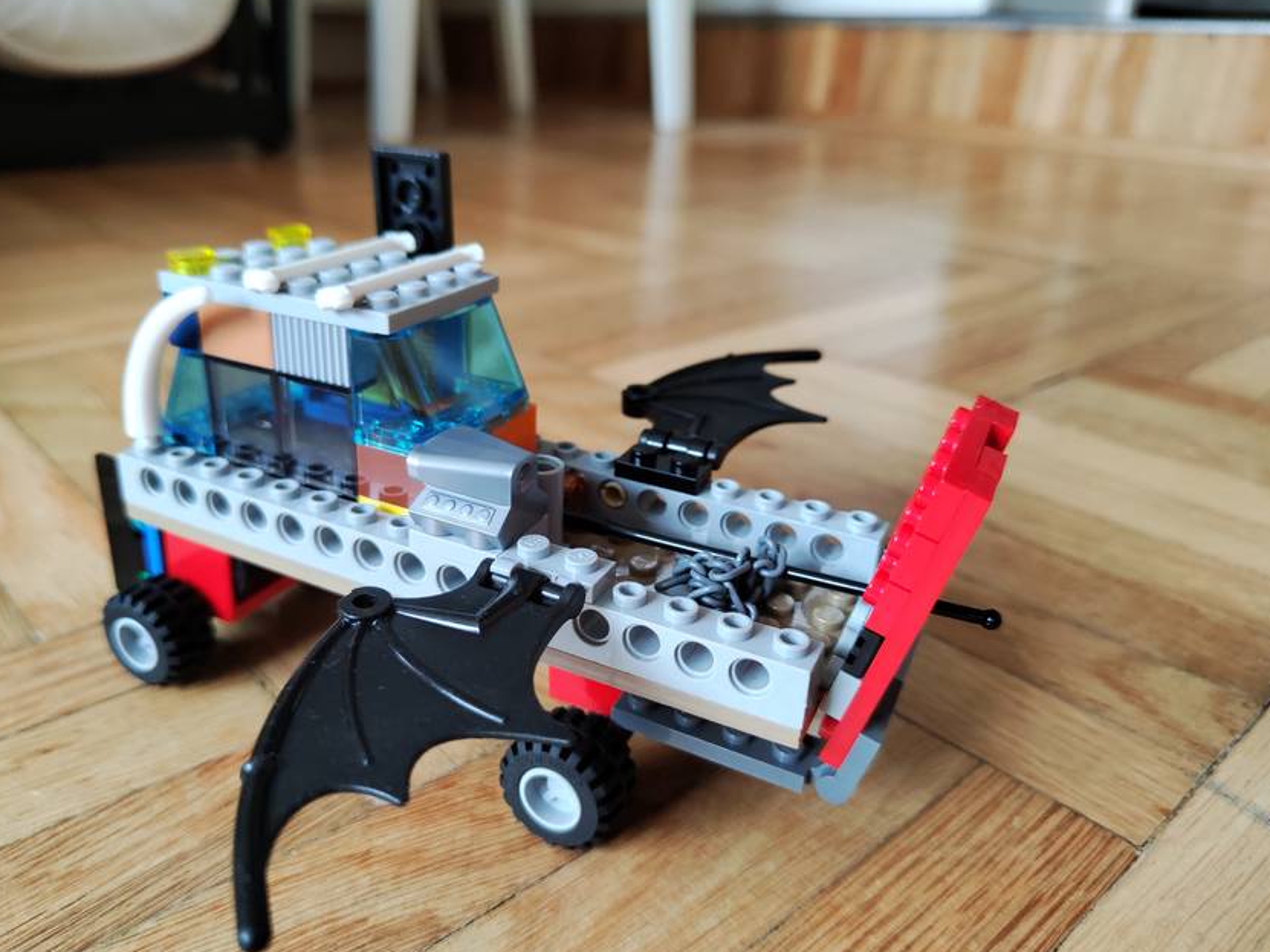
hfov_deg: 67.3
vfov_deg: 53.0
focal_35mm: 26
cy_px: 497
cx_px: 599
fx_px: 954
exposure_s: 1/50
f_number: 1.88
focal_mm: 5.59
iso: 371
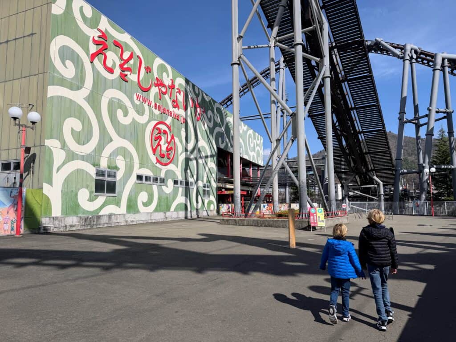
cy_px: 171
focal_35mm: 24
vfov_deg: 56.8
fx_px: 316
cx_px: 228
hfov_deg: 71.6
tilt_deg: +7.4
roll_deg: +0.4
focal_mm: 6.76
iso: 80
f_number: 1.78
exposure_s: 1/8130
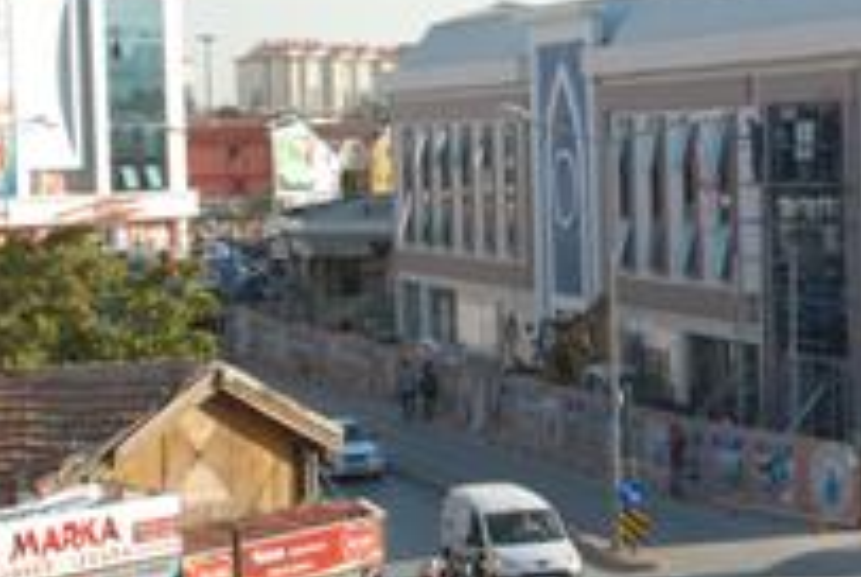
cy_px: 233
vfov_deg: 11.8
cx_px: 738
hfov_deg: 17.4
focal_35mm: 116
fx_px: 2781
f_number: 10
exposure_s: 1/400
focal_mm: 35
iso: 640
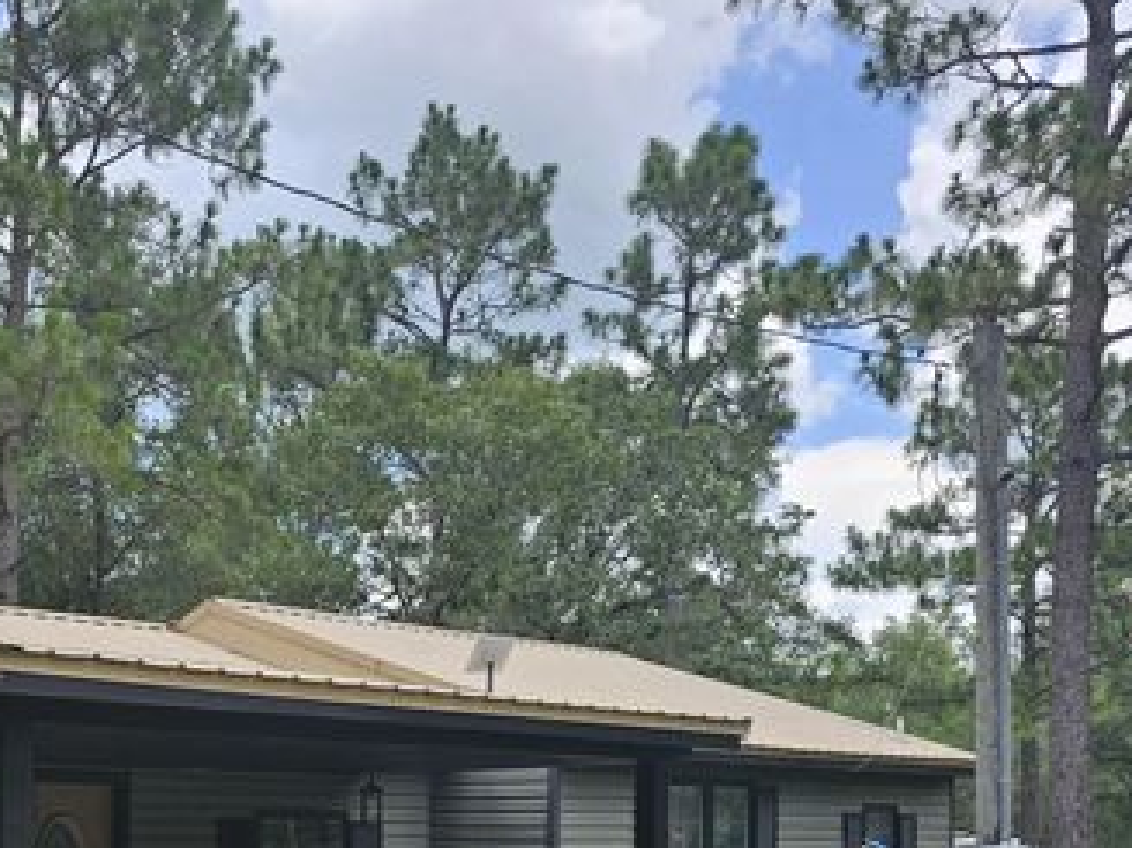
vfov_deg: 30.2
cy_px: 824
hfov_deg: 39.7
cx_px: 166
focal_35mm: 45
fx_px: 1471
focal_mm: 6.3
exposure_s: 1/289
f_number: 1.7
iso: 10
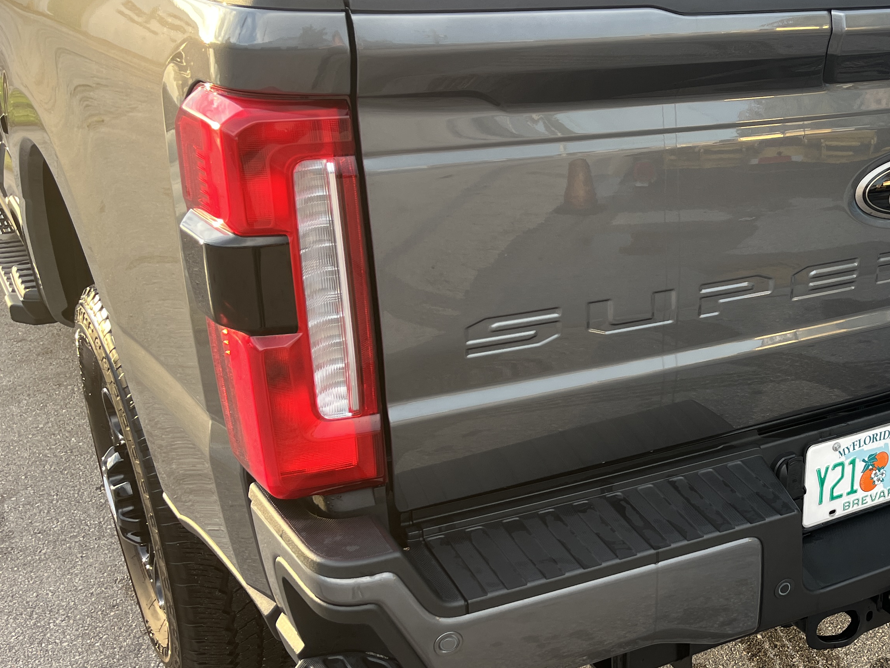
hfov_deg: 39.1
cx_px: 754
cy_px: 408
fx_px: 1183
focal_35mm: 46
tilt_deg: -24.6
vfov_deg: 31.4
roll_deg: -3.0
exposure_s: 1/159
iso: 40
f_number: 1.6
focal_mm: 5.1
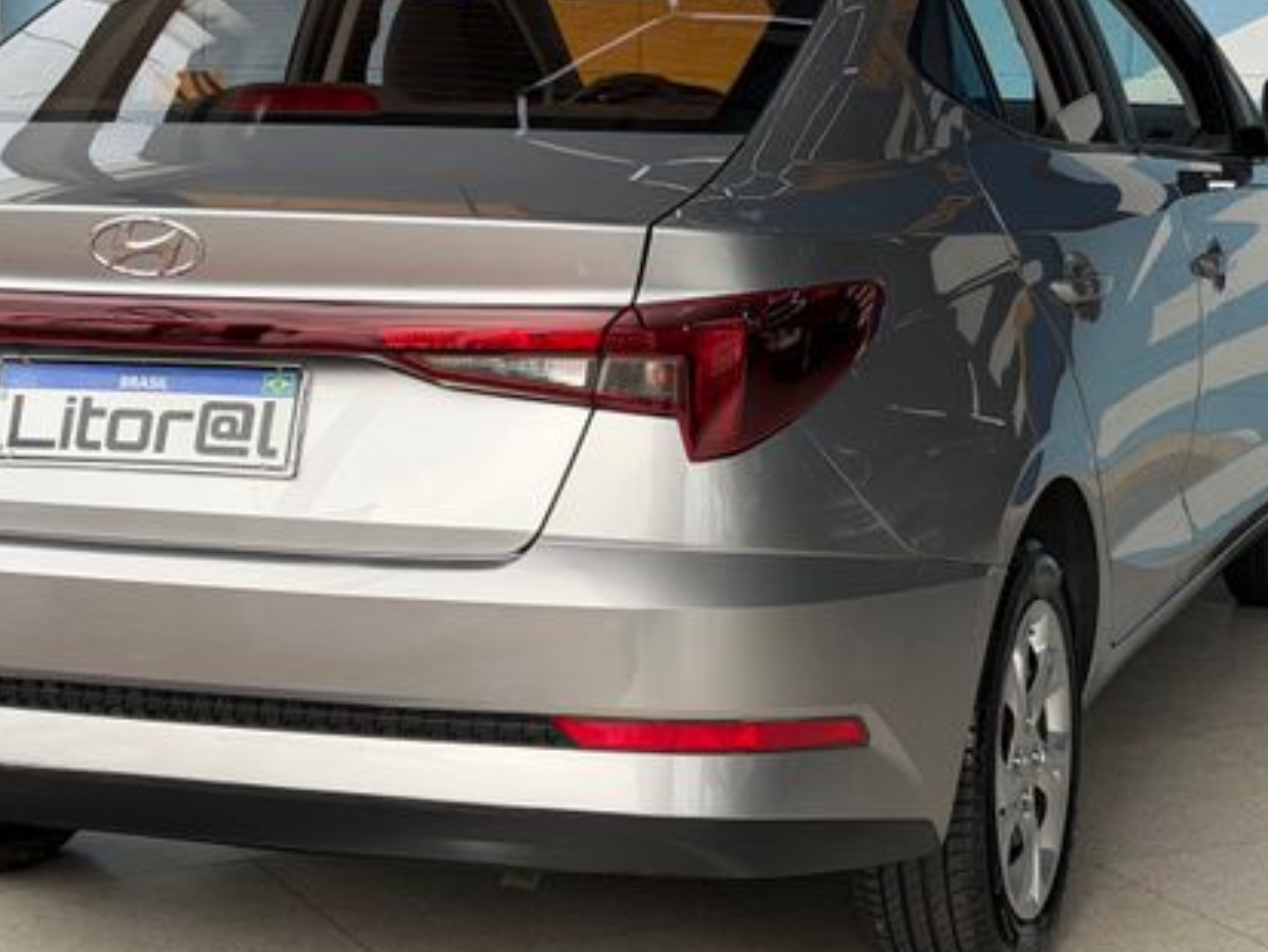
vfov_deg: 16.6
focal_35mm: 89
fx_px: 3262
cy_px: 404
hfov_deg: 22.0
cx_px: 530
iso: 100
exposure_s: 1/1575
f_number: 1.78
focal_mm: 6.76
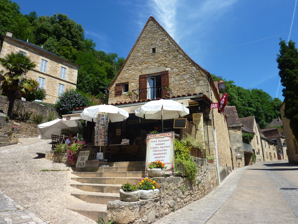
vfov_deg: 54.9
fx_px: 215
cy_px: 112
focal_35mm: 25
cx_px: 149
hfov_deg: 69.4
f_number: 4.5
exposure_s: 1/500
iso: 80
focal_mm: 4.1
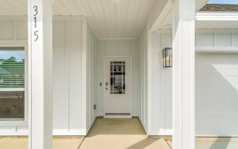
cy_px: 79
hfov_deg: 94.4
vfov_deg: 67.9
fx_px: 110
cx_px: 118
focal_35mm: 17
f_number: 8
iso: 100
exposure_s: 1/50
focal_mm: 10
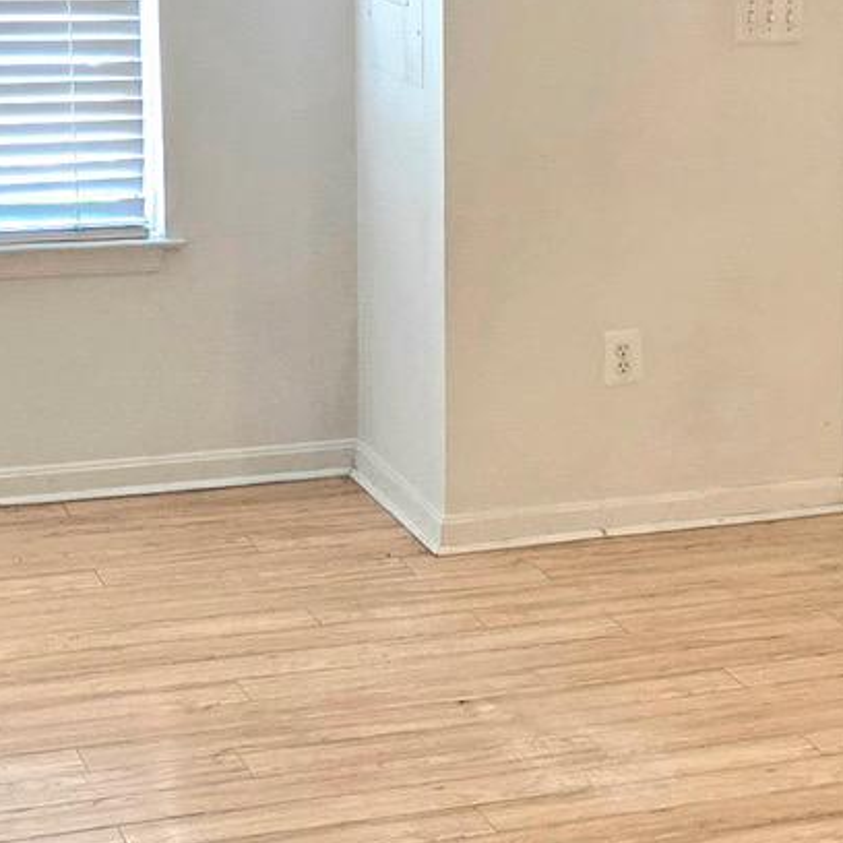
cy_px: 419
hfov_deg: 16.5
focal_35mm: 102
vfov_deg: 17.1
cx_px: 953
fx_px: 2810
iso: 200
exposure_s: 1/120
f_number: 1.8
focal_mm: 5.4
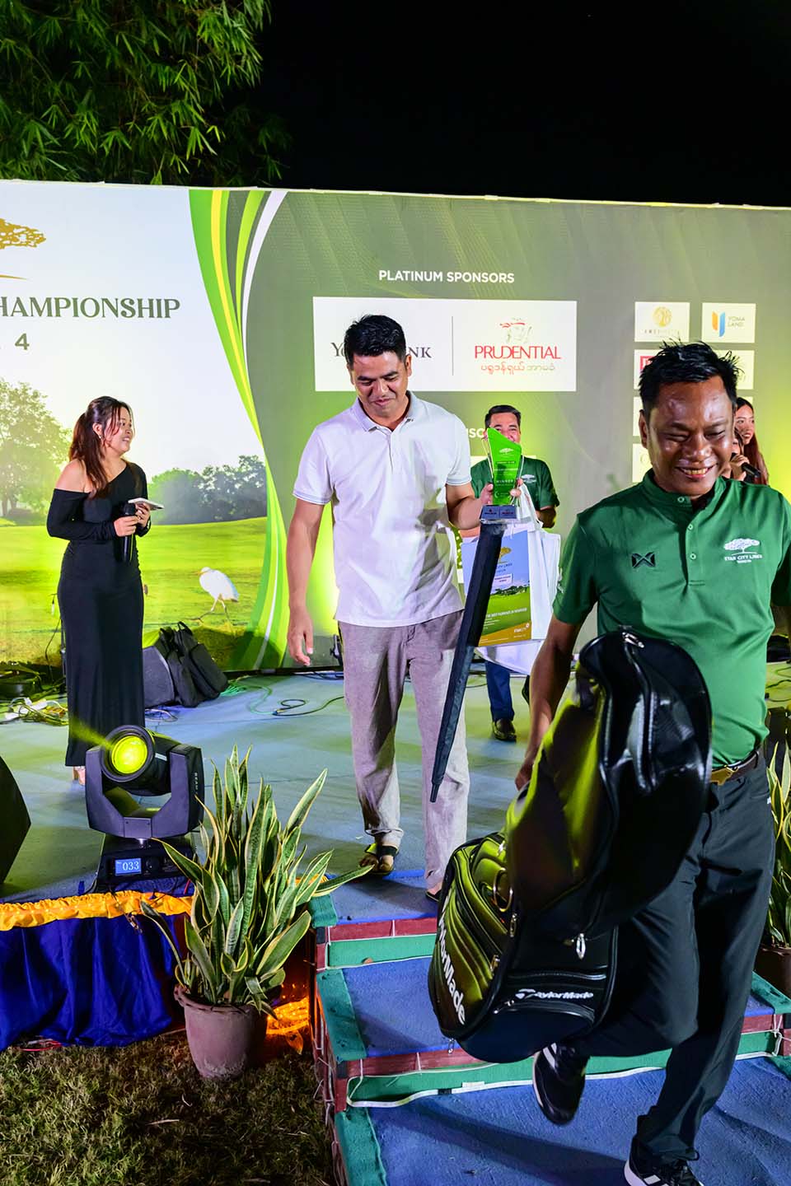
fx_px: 1038
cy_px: 593
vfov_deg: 59.5
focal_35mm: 32
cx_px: 396
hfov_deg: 41.7
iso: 2500
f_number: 4.5
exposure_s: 1/250
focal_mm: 31.5
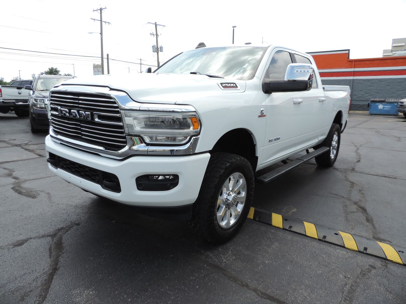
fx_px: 281
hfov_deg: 71.6
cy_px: 152
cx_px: 203
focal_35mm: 24
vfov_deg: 56.8
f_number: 3
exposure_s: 1/640
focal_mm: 4.3
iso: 80
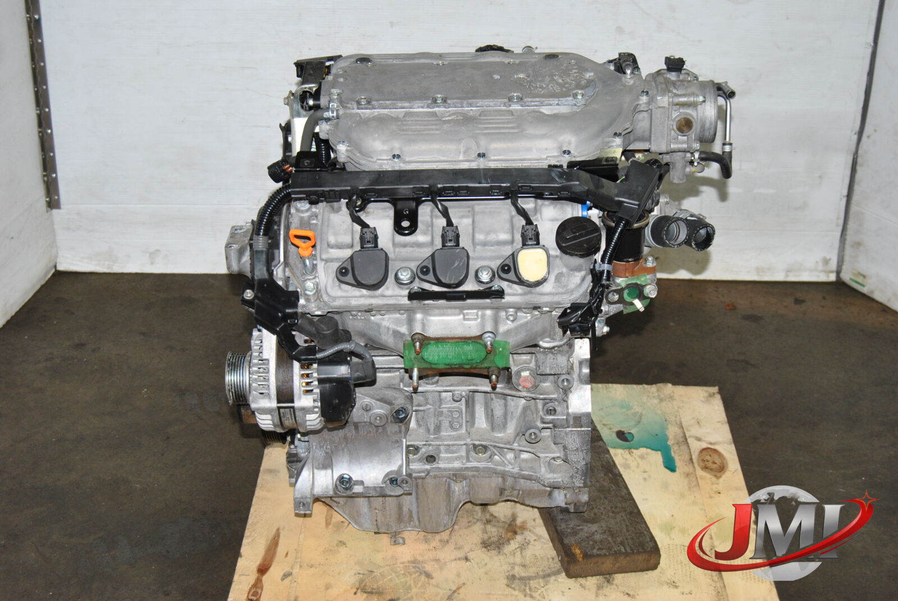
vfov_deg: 23.8
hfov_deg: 35.0
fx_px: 1424
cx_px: 449
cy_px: 300
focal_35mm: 57
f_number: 6.3
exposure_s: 1/200
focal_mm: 38
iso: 400
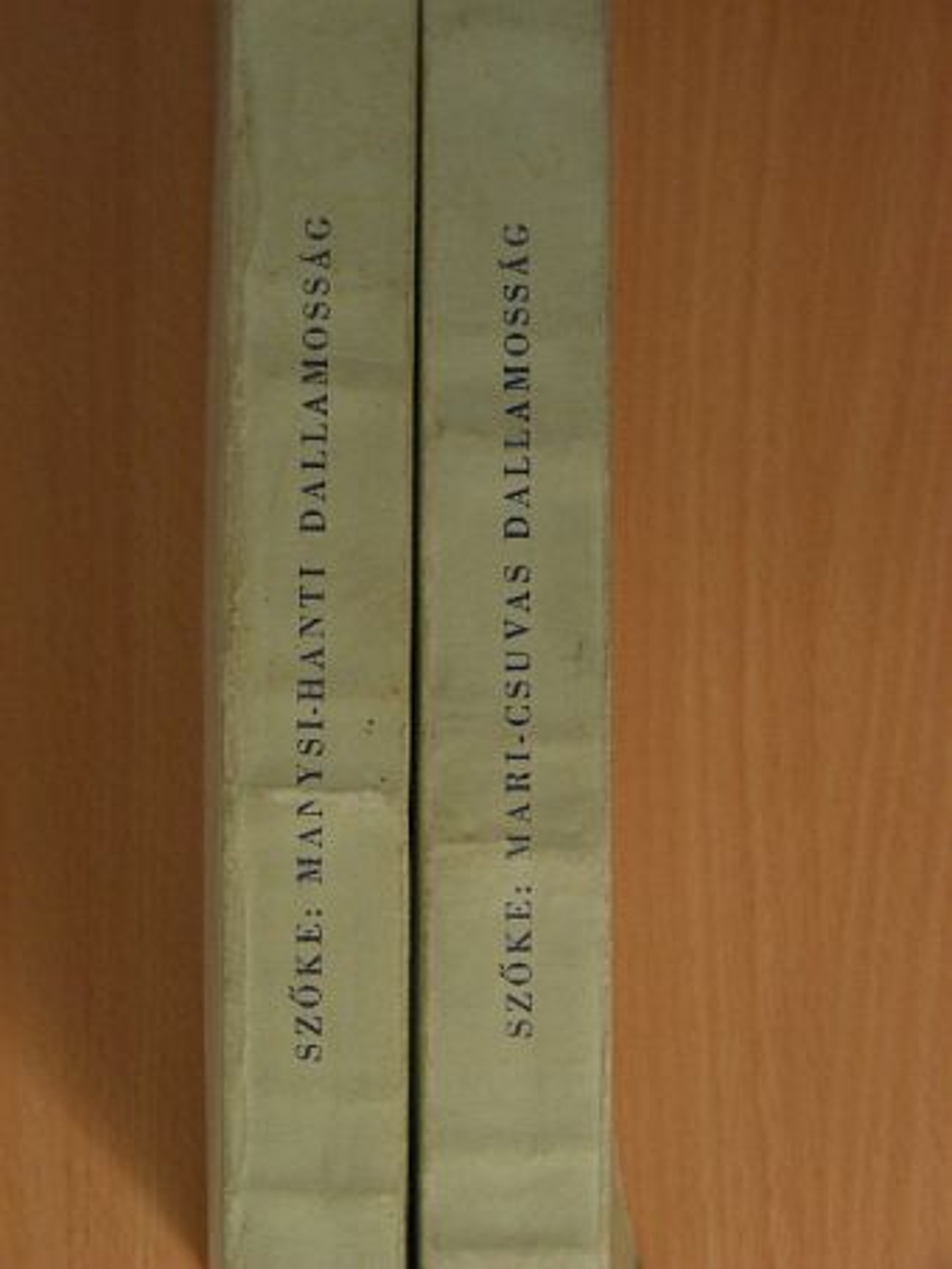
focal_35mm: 70
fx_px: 2566
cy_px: 634
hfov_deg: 21.0
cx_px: 476
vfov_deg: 27.8
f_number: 3.5
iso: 105
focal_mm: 11.7
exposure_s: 1/30
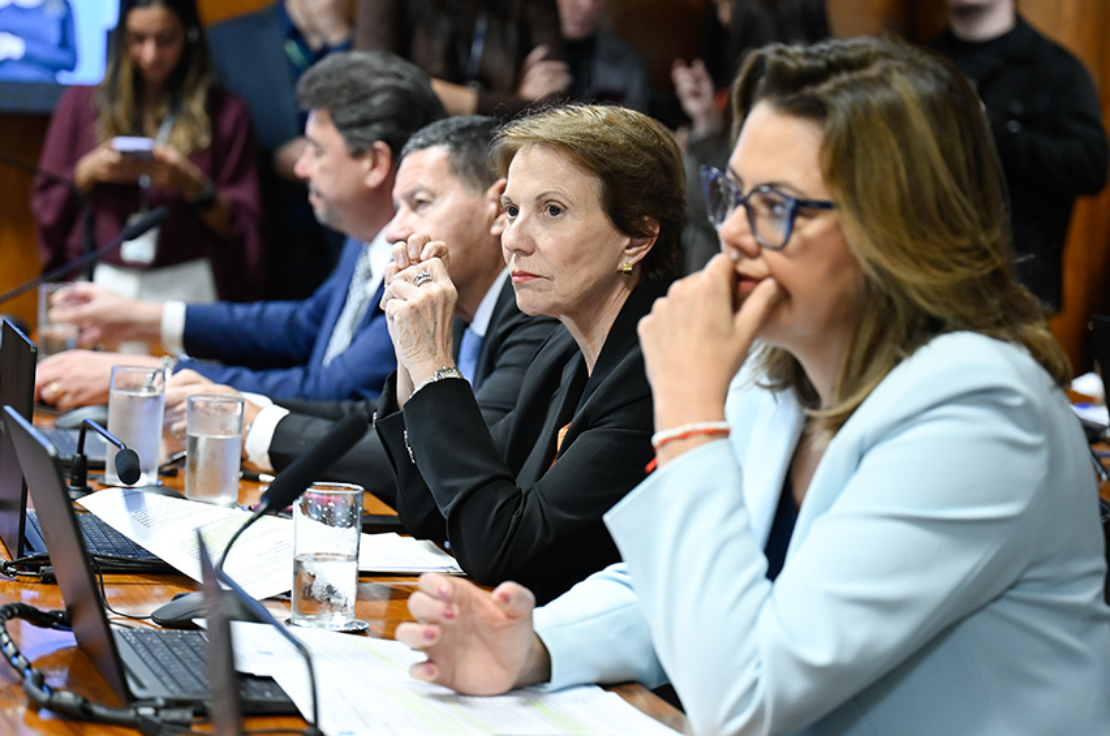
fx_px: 3263
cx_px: 552
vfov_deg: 12.9
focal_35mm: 106
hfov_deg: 19.3
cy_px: 366
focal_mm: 70
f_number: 2.8
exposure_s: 1/125
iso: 1600
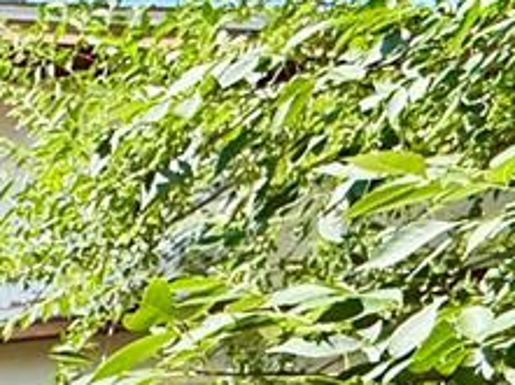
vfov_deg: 19.2
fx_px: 965
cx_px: -429
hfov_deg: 20.4
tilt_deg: -6.0
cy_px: 604
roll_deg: -0.1
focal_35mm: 65
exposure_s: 1/518
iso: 50
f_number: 2.2
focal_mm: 2.22
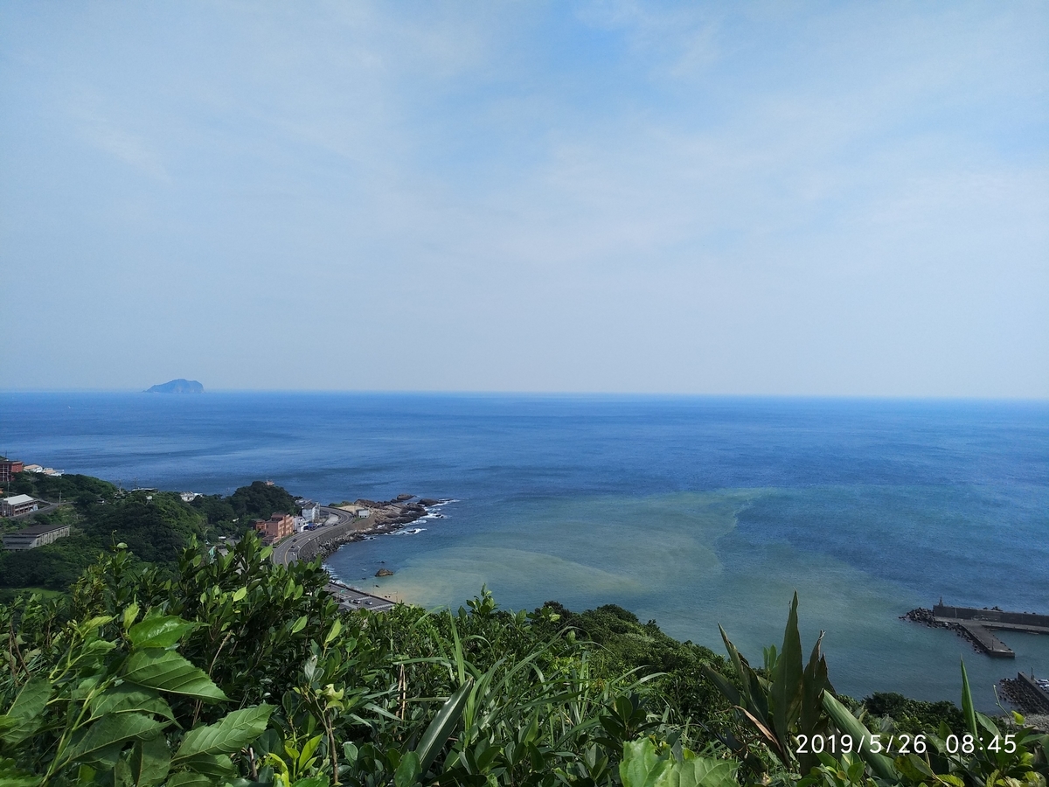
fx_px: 667
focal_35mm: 22
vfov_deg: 61.1
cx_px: 524
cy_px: 394
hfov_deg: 76.4
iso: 100
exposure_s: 1/1389
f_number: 2.2
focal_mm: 3.81
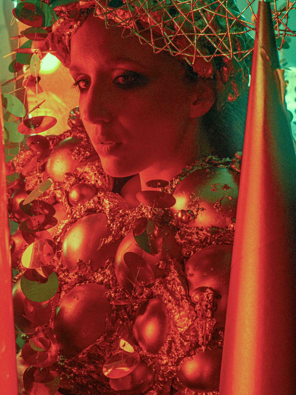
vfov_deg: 32.2
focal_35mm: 60
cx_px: 148
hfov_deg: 24.4
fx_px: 684
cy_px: 198
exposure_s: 1/100
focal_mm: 30
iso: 1250
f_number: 6.3
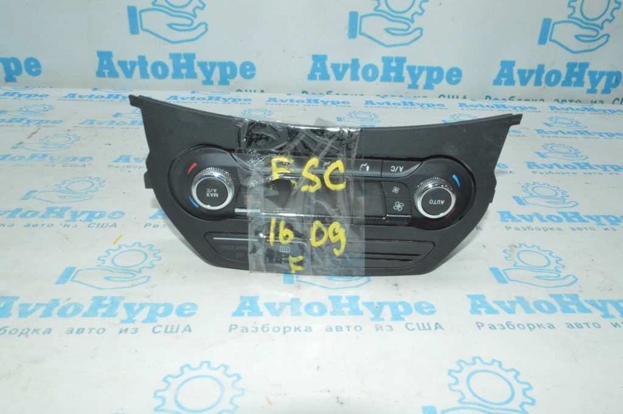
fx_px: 467
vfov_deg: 47.9
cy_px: 207
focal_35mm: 27
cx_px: 312
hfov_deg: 67.4
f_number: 22
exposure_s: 1/40
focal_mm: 18
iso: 4000
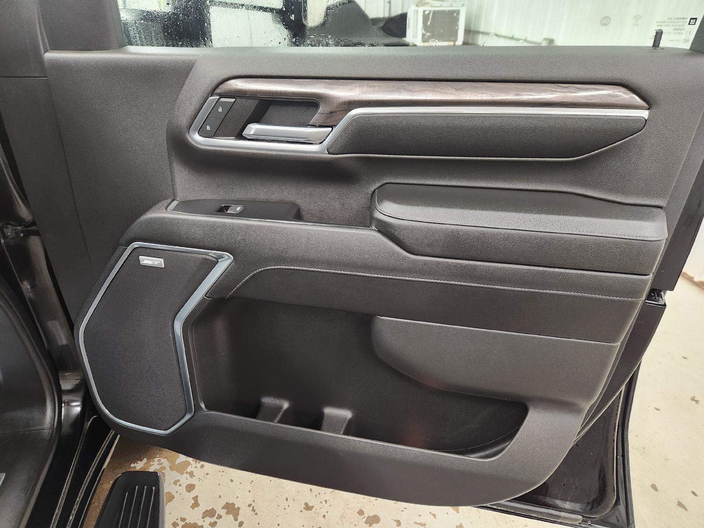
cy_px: 264
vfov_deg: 58.9
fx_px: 468
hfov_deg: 73.9
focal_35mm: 23
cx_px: 352
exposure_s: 1/60
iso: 640
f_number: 1.8
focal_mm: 5.4
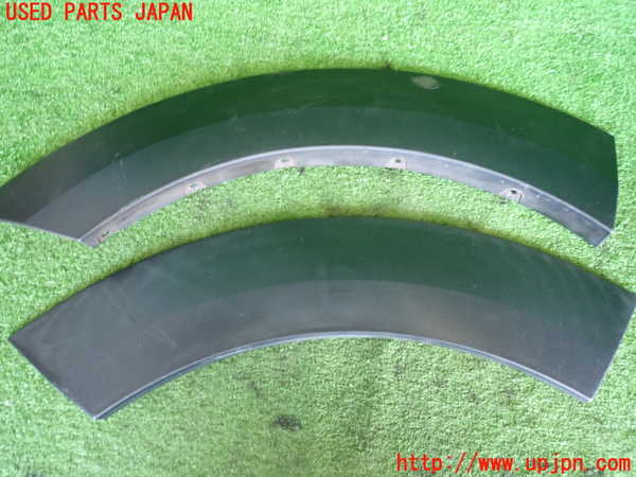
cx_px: 318
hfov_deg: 69.4
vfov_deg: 54.9
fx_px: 459
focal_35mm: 25
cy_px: 238
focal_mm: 4.5
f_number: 2
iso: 400
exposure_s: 1/30
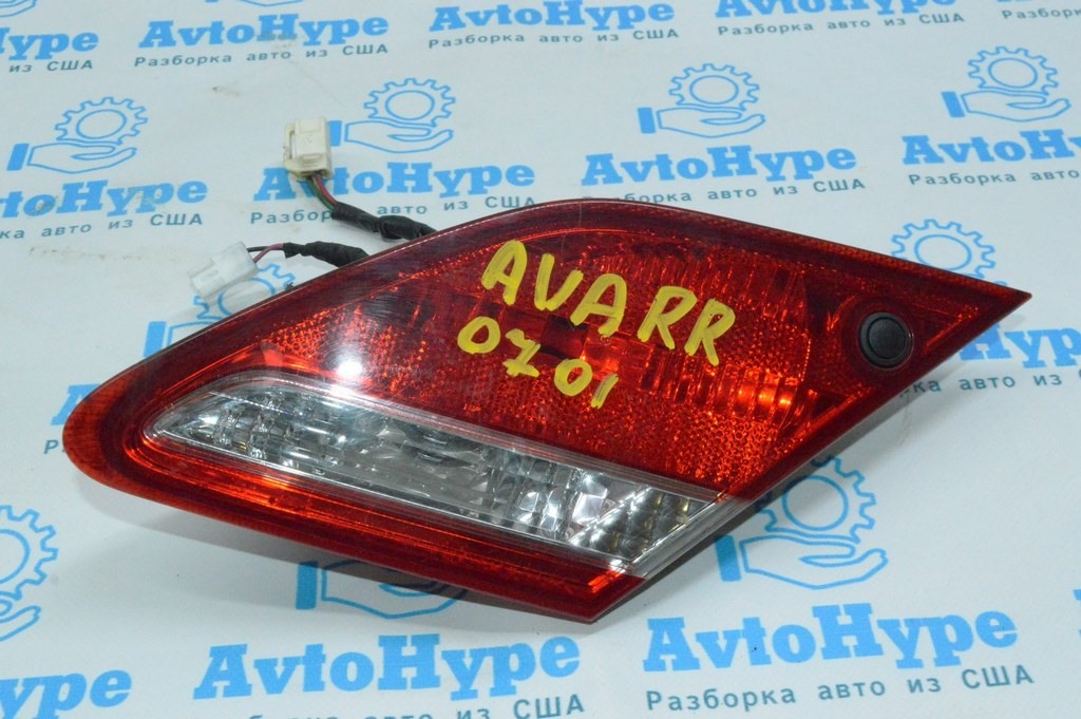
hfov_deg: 42.4
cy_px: 360
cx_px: 540
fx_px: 1395
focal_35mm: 46
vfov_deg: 28.9
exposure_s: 1/200
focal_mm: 31
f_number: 16
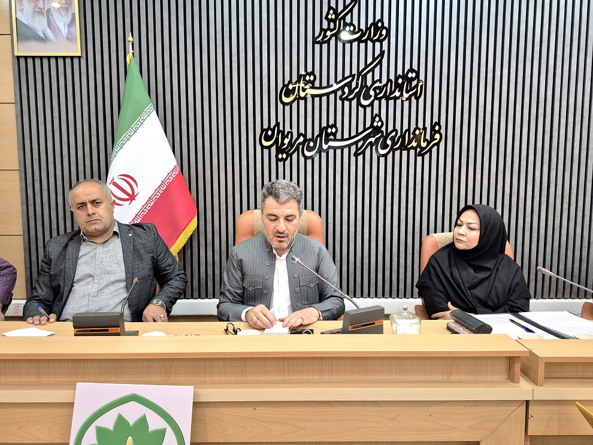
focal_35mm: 23
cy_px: 222
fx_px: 394
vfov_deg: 58.9
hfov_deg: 73.9
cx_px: 296
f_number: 1.8
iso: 400
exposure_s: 1/100
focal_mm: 5.4
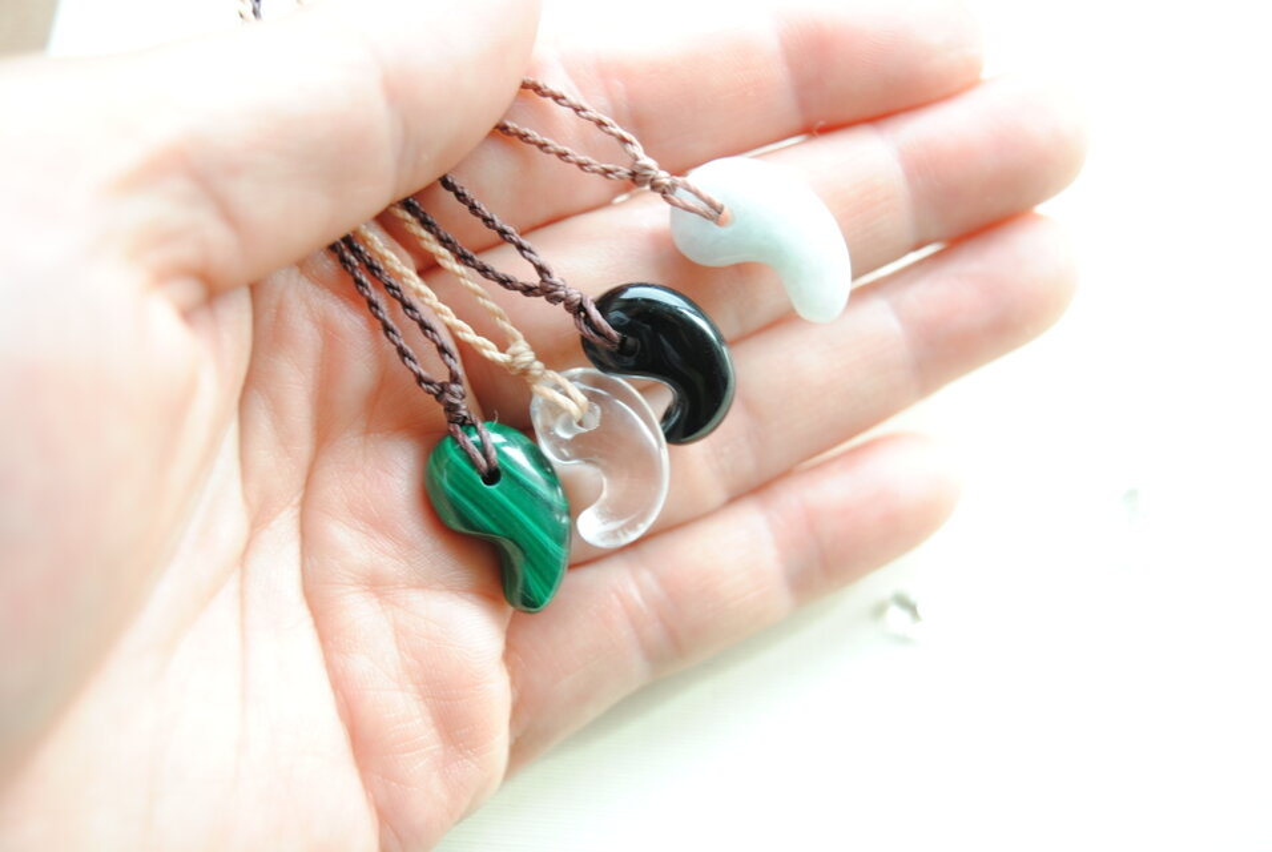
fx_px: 1804
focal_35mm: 51
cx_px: 636
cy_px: 426
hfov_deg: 38.8
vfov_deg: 26.6
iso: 100
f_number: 4.5
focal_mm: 34
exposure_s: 1/15
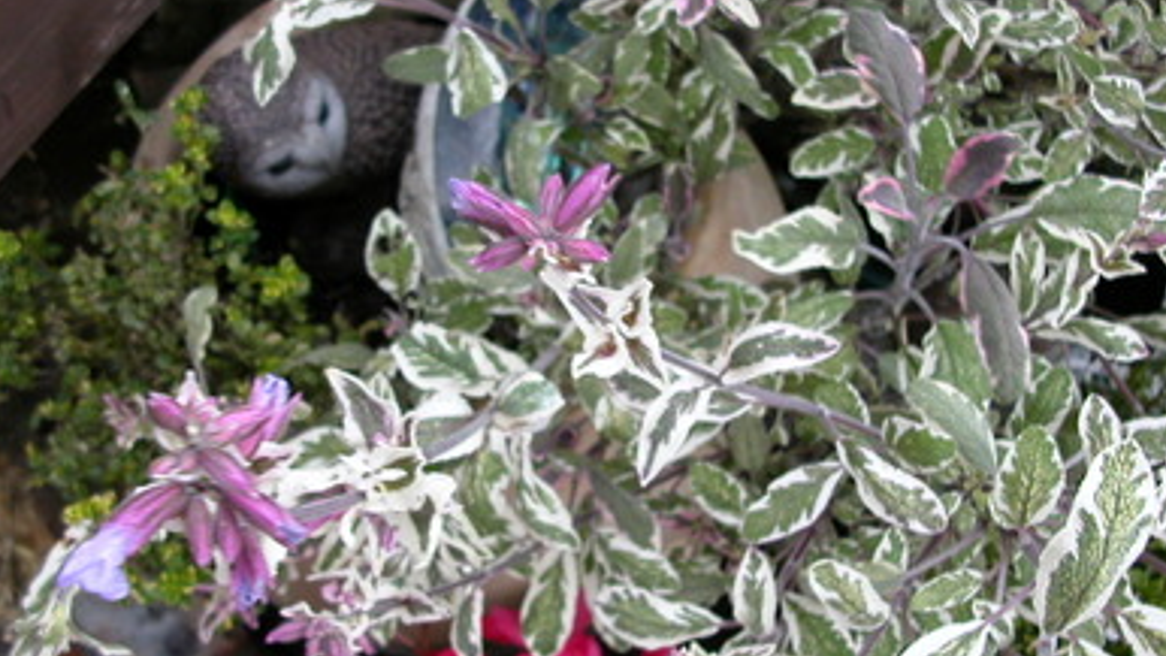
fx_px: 1422
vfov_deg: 25.9
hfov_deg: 44.5
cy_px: 360
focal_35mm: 46
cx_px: 631
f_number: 2.7
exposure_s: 1/132
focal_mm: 5.6
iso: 100
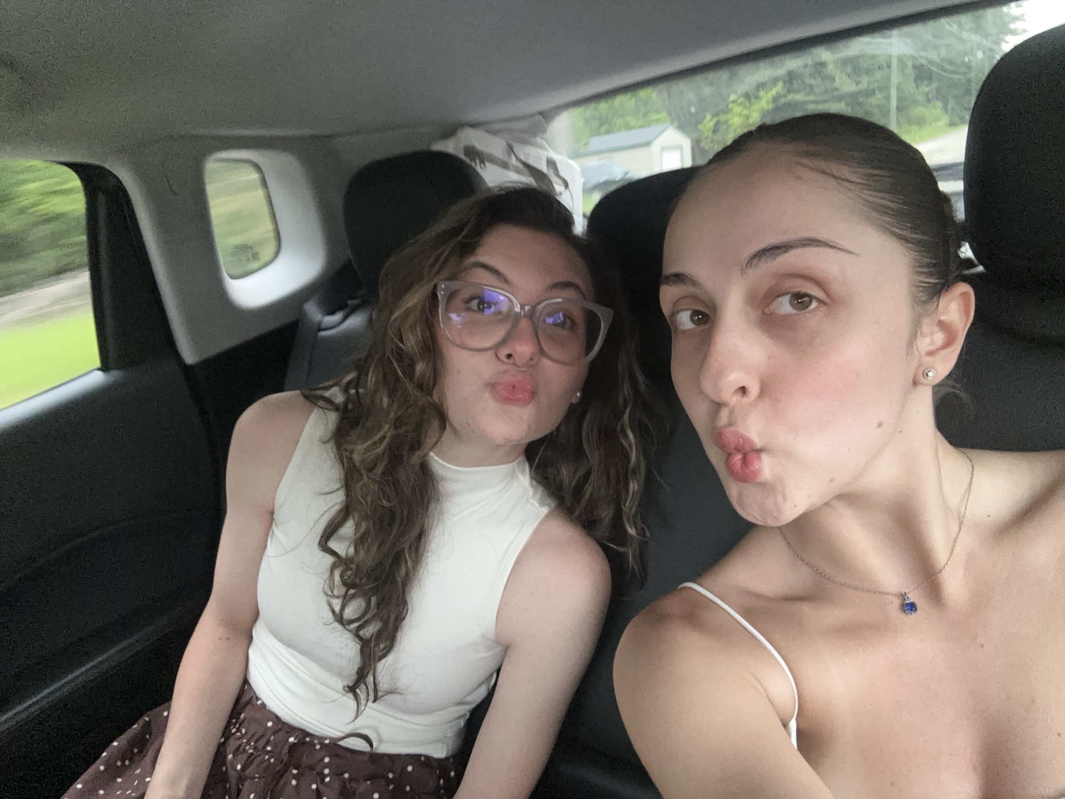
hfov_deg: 73.9
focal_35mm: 23
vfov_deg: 58.9
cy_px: 400
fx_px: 708
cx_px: 532
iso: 250
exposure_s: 1/40
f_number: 1.9
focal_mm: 2.69
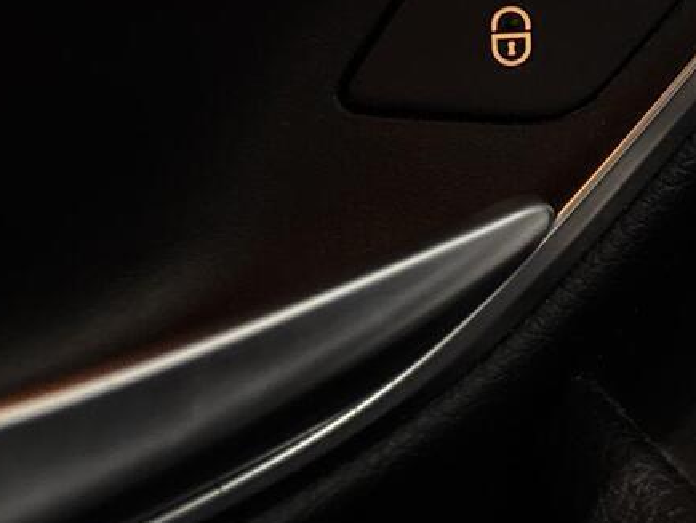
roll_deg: +5.2
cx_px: 1058
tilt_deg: -26.2
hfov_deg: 19.6
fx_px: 1731
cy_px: -74
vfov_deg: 16.6
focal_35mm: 86
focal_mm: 5.96
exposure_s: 1/30
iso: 800
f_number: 1.6
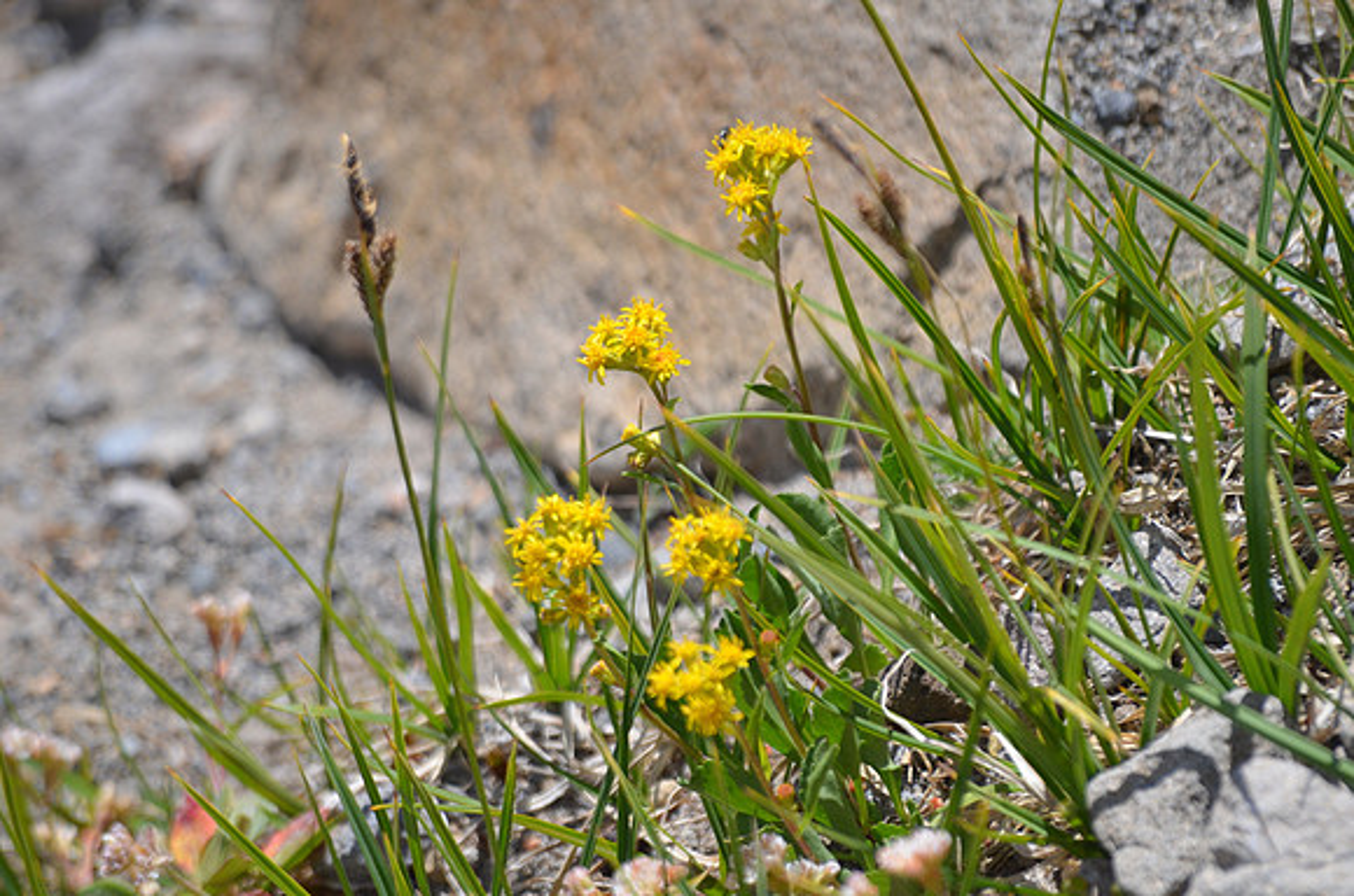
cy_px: 448
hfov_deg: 4.6
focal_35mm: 450
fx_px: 16888
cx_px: 677
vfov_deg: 3.0
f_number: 6.3
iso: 400
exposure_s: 1/1600
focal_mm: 300
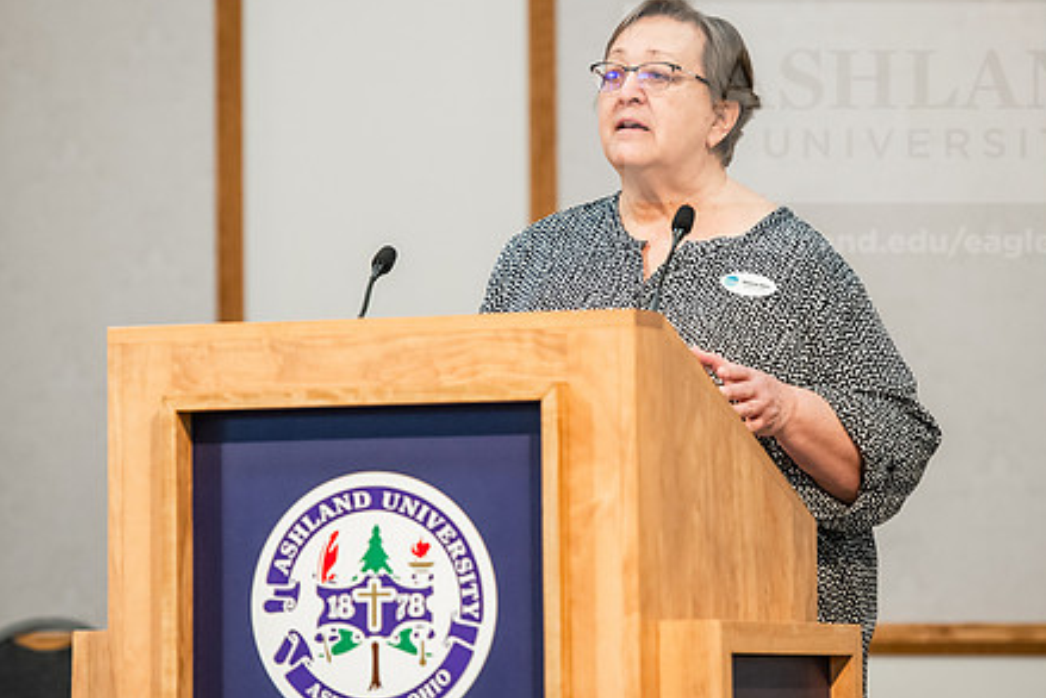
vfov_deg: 6.3
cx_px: 553
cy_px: 292
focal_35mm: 218
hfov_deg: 9.4
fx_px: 6336
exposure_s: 1/200
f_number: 3.2
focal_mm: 165
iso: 2000
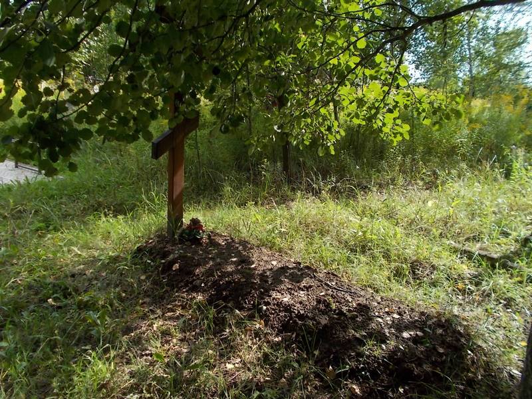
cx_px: 266
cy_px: 200
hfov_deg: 67.3
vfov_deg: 53.1
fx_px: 400
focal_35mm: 26
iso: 80
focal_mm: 4.6
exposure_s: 1/250
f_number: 3.2
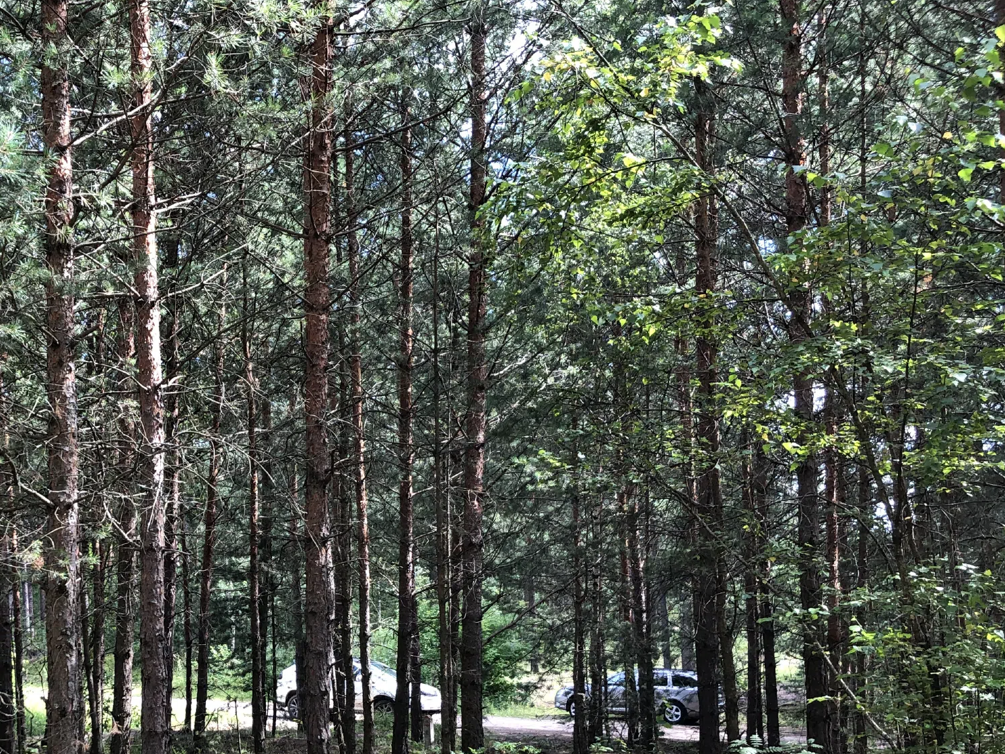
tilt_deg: +1.9
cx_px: 209
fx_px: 1307
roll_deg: +2.0
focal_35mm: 45
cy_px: 581
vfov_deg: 31.5
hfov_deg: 40.4
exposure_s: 1/120
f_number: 1.8
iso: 25
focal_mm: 4
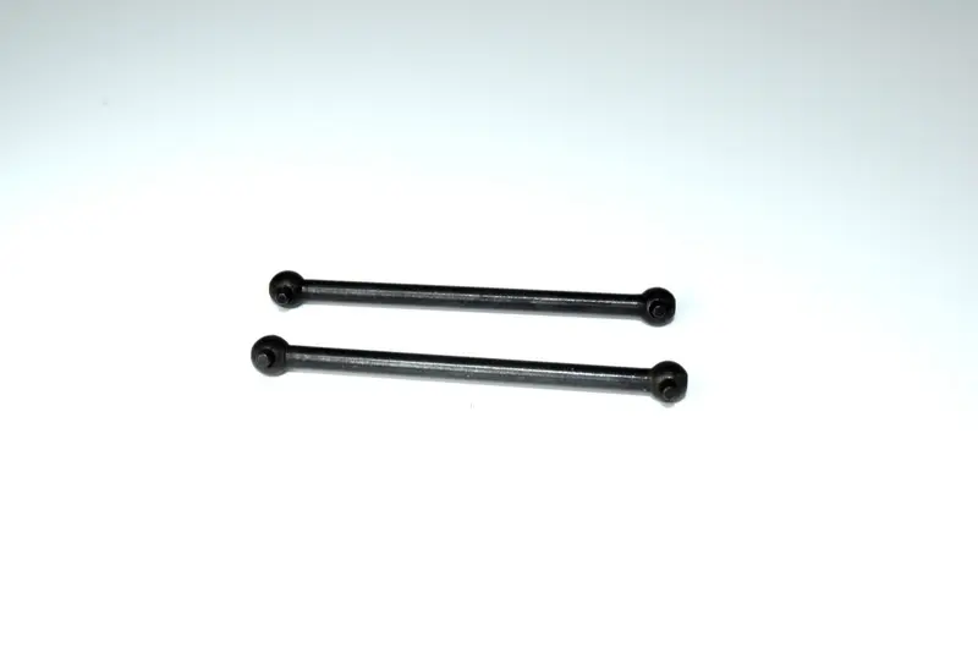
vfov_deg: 26.5
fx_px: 1386
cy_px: 326
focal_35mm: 51
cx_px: 489
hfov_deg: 38.9
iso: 100
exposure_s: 1/80
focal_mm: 34
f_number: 9
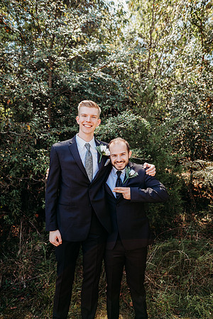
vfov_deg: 73.7
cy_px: 160
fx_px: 213
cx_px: 106
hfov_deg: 53.1
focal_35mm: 24
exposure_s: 1/400
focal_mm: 24
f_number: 2.8
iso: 125
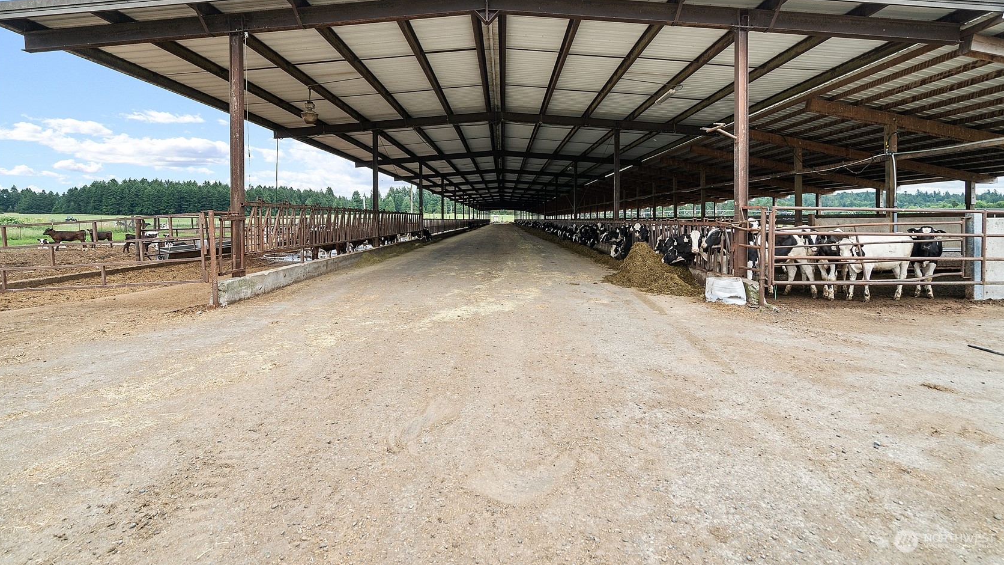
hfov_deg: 95.9
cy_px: 229
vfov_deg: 63.4
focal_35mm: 17
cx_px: 504
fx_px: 453
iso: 400
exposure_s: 1/200
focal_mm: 16
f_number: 6.3
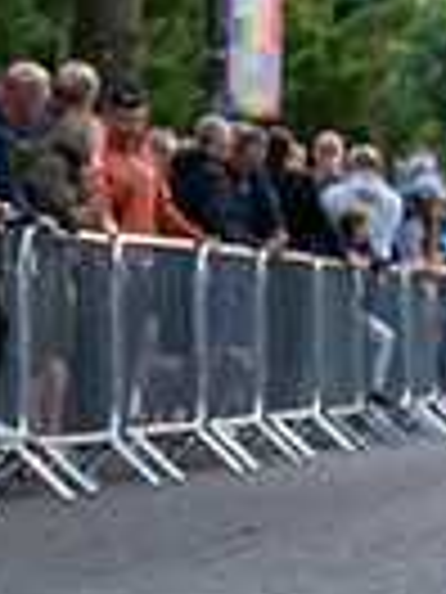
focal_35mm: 295
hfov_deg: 4.9
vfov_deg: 6.7
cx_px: -775
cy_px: -11
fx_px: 5068
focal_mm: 70
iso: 3200
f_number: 2.8
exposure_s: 1/1000
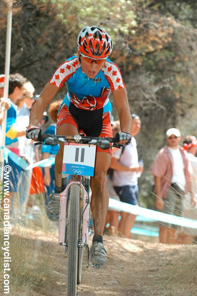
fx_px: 1603
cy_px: 148
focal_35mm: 195
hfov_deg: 7.0
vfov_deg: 10.6
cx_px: 98
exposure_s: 1/180
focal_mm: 130
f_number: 4
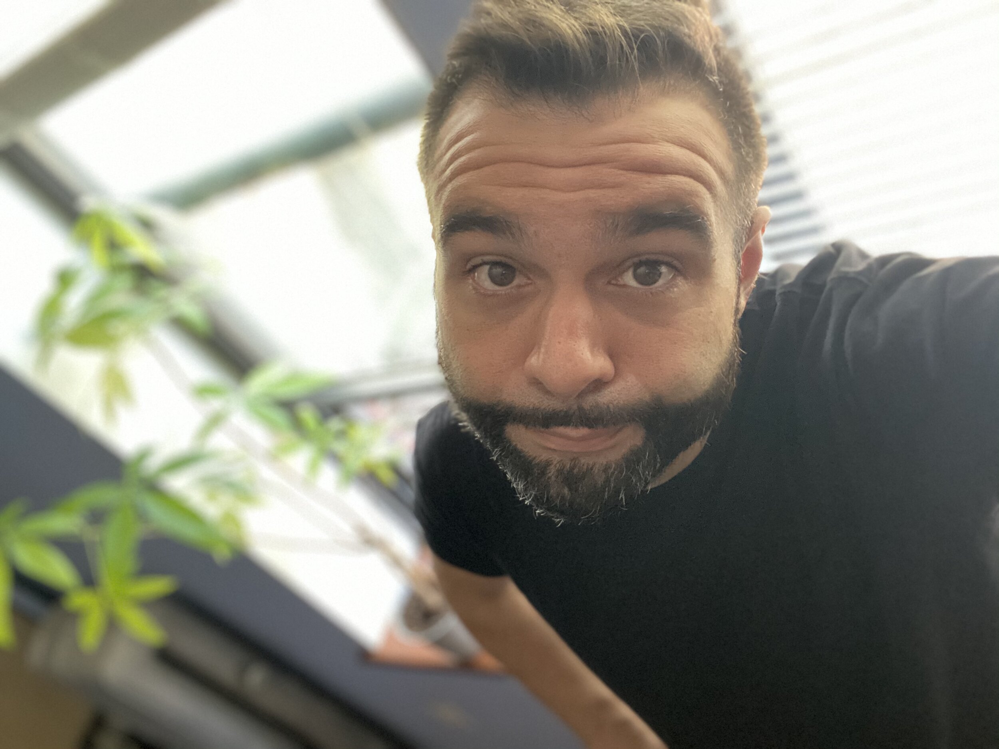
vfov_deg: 46.8
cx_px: 500
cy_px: 374
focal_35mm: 30
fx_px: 866
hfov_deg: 60.0
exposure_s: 1/21
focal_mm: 2.71
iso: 800
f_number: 2.2
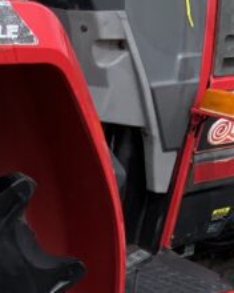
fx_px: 1143
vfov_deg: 13.7
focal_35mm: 132
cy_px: 443
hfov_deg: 11.1
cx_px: -157
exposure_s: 1/1675
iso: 16
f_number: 1.8
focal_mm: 3
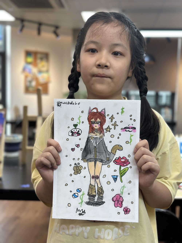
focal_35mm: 48
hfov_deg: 30.3
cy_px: 122
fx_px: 336
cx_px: 91
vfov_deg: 39.7
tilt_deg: -3.7
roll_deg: -2.1
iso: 80
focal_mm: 6.86
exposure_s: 1/121
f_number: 1.78
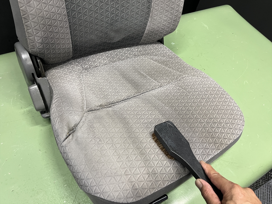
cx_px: 136
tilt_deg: -54.8
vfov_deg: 53.1
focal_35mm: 26
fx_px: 204
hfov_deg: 67.3
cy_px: 102
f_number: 1.6
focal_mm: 5.1
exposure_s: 1/60
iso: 320
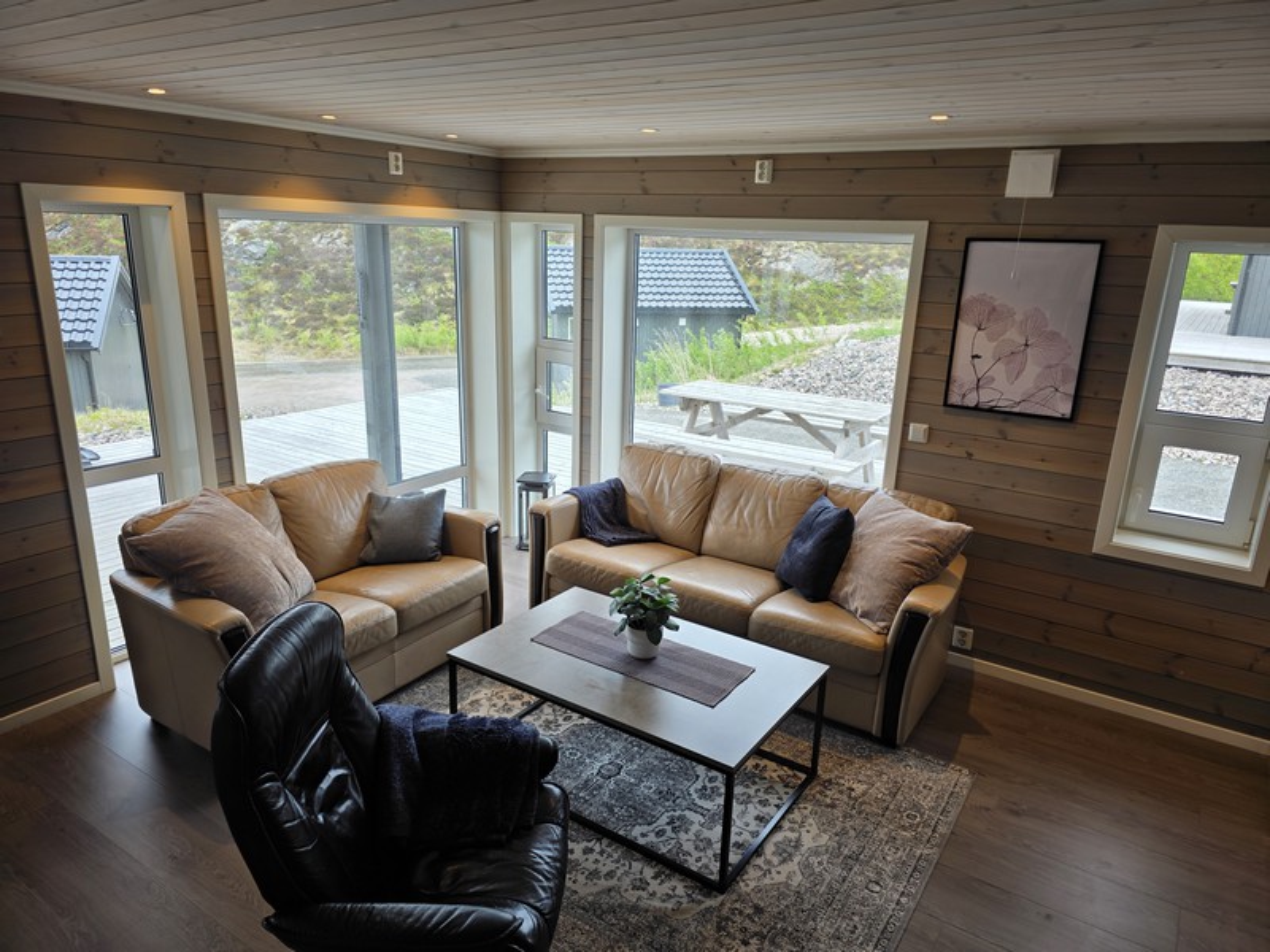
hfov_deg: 73.9
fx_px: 844
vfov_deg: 58.9
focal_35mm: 23
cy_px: 476
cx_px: 635
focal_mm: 6.3
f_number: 1.7
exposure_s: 1/100
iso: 20
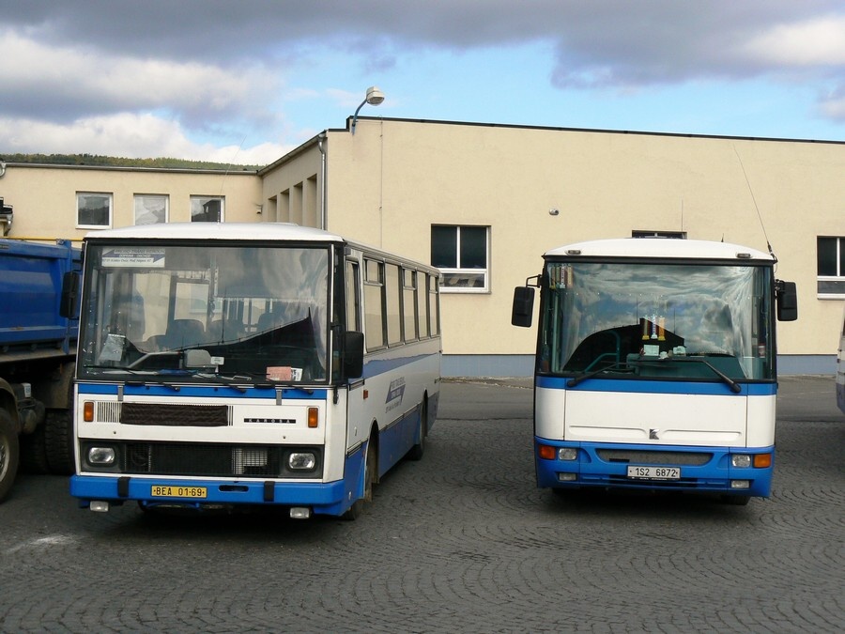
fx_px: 1440
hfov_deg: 32.7
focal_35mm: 59
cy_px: 317
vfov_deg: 24.8
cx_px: 422
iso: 100
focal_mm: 9.8
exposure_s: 1/1300
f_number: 4
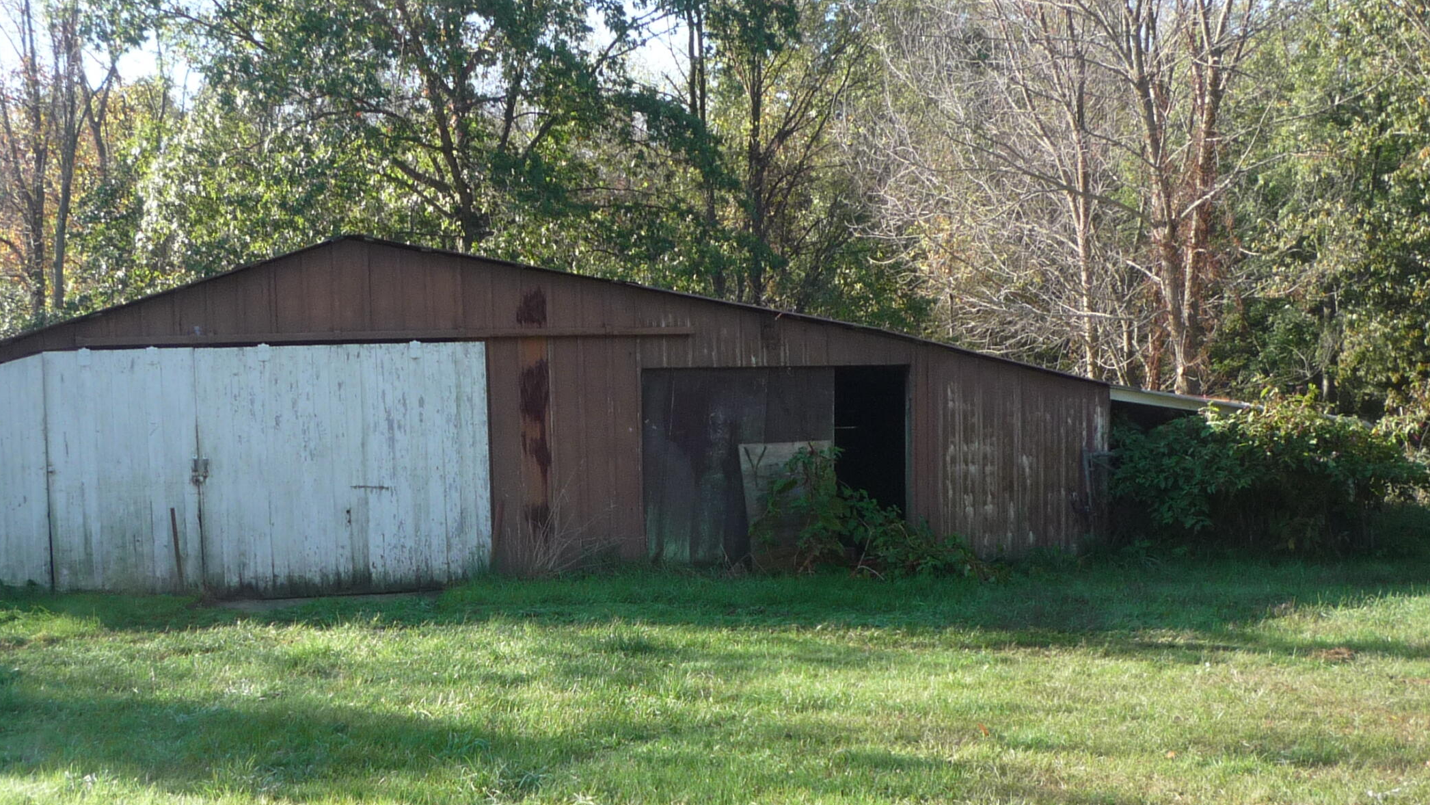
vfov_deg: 23.8
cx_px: 578
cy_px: 571
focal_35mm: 50
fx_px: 1896
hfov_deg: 41.2
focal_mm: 5.2
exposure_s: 1/125
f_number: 4
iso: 100
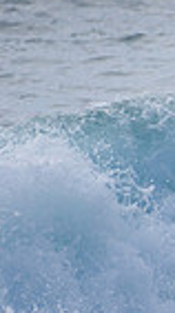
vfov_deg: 0.8
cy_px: 194
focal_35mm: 2648
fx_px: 21910
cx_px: 735
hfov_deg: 0.5
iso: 140
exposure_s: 1/2000
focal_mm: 500
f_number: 5.6
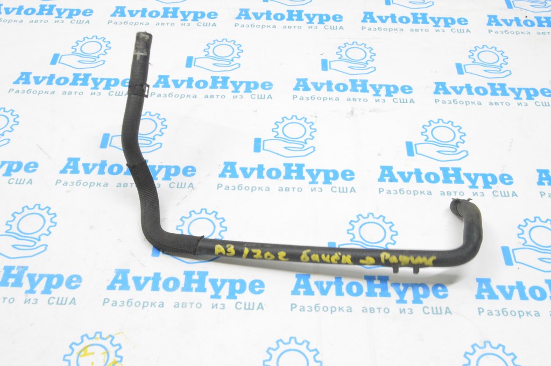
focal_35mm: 39
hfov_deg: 49.6
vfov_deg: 34.2
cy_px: 183
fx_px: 596
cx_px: 276
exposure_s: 1/15
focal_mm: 26
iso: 6400
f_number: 20
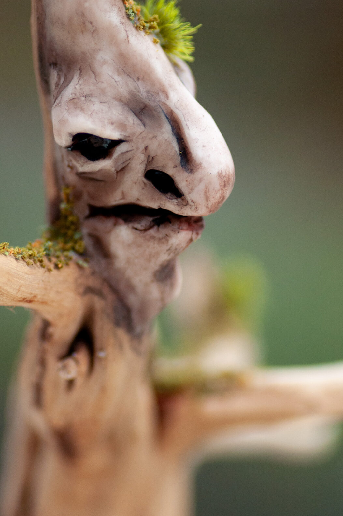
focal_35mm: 218
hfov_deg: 6.3
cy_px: 192
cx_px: 152
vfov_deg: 9.4
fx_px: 3123
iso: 500
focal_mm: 90
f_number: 4.5
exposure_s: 1/400
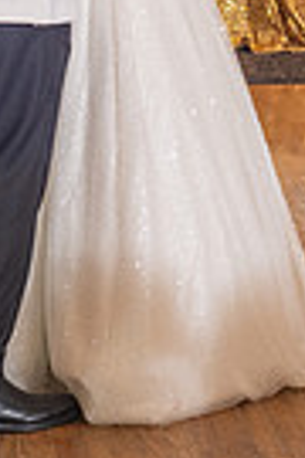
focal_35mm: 234
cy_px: -108
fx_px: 2974
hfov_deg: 5.9
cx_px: 15
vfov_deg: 8.7
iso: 800
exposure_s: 1/160
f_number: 4
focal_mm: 42
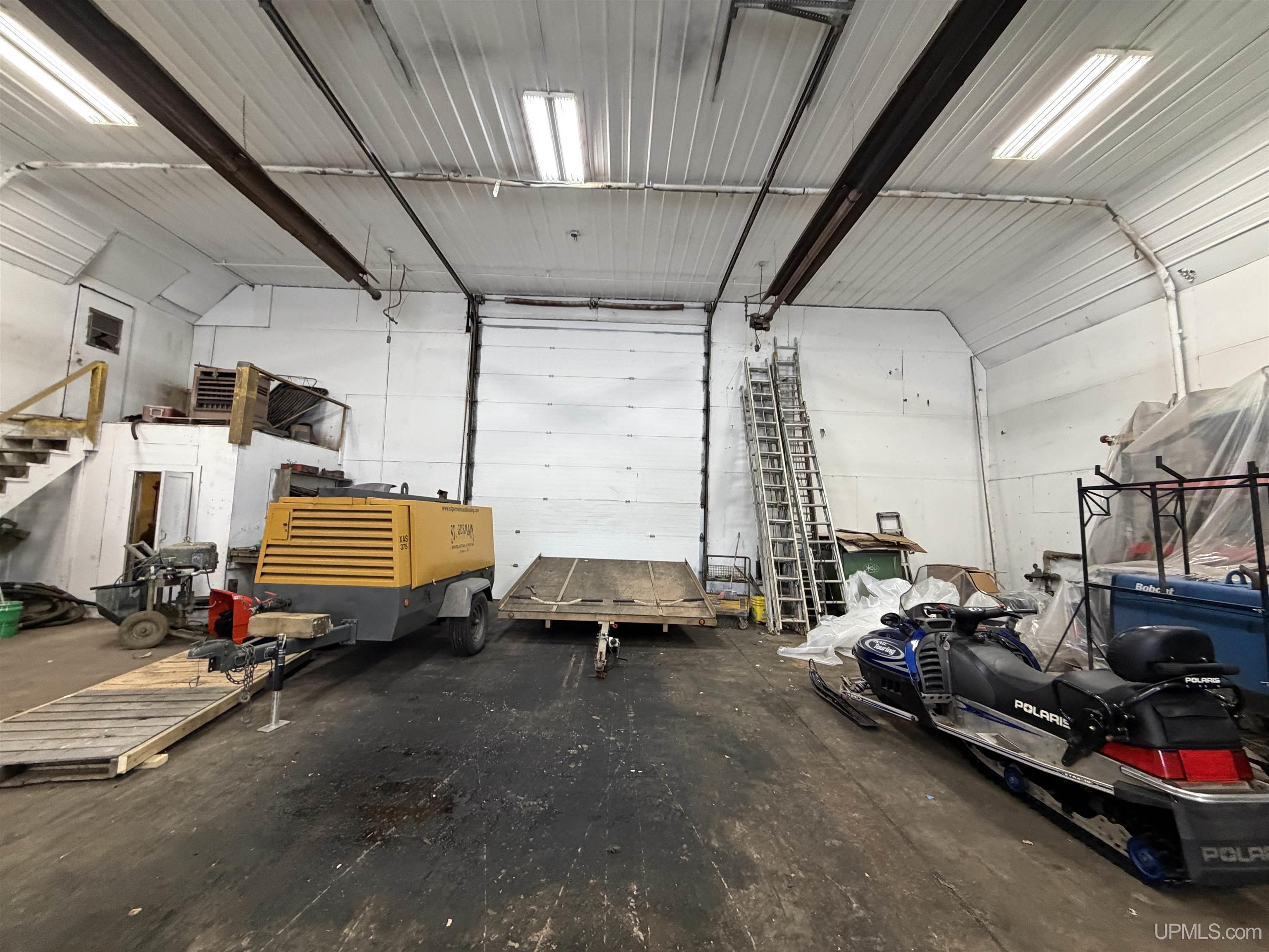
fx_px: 513
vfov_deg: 85.7
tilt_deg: +5.7
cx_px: 634
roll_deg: -2.4
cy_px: 476
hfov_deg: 102.1
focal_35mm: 14
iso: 320
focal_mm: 2.22
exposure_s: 1/60
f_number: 2.2
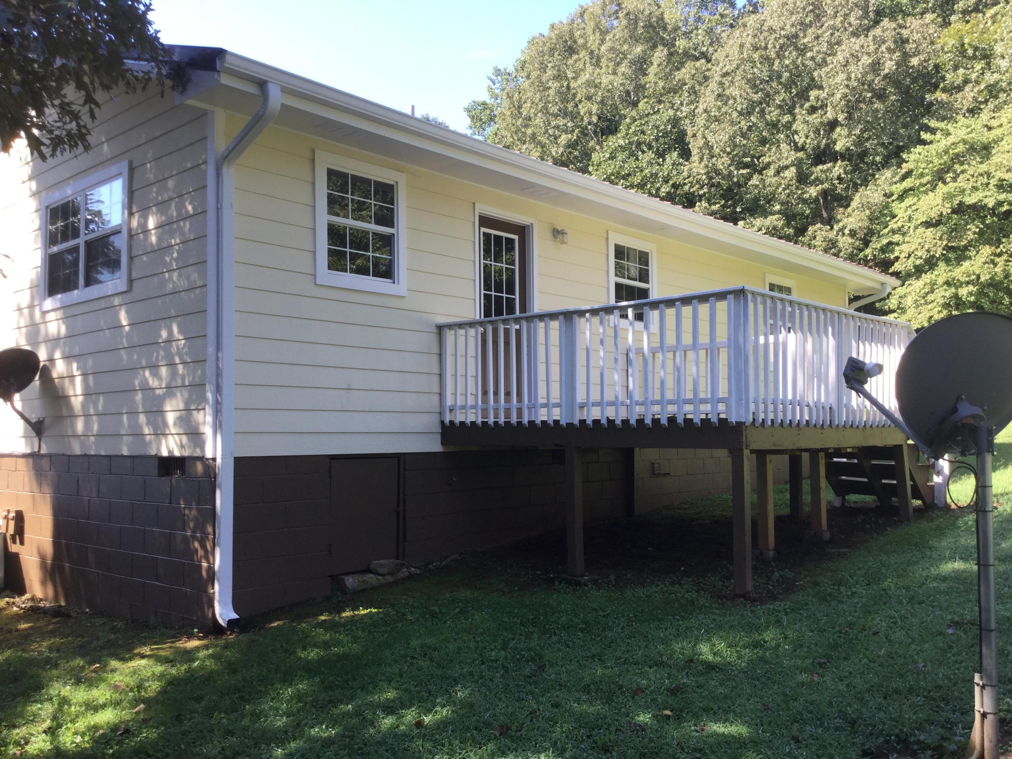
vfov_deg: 45.4
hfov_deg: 58.4
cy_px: 380
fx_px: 906
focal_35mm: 31
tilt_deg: +4.1
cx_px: 506
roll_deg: -1.4
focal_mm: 3.3
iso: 25
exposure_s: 1/206
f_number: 2.4
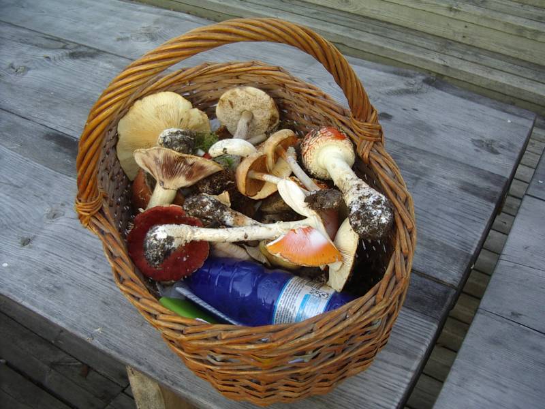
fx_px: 598
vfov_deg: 37.7
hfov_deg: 49.0
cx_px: 272
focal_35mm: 38
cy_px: 204
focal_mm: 5.8
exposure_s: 1/80
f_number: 2.6
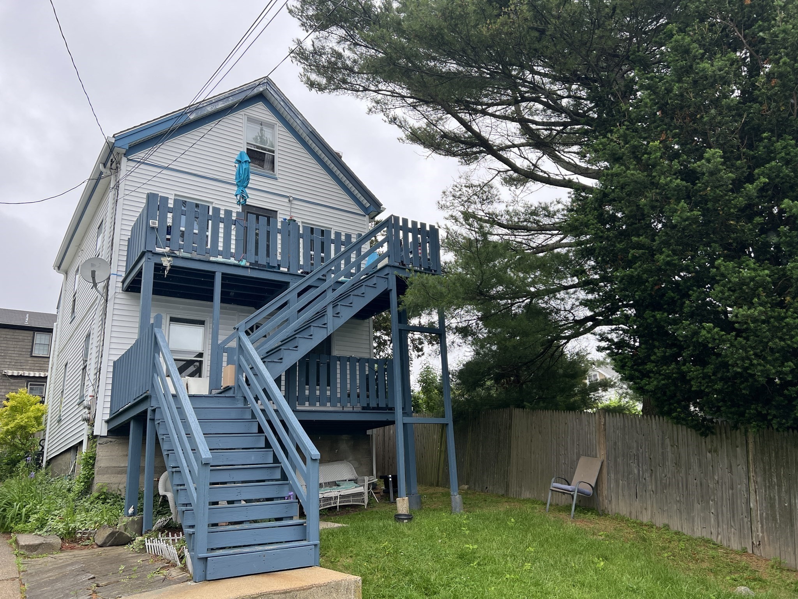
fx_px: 599
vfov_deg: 53.1
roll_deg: +2.8
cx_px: 399
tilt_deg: +16.8
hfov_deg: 67.3
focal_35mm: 26
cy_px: 300
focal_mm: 5.7
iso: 50
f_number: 1.5
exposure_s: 1/965
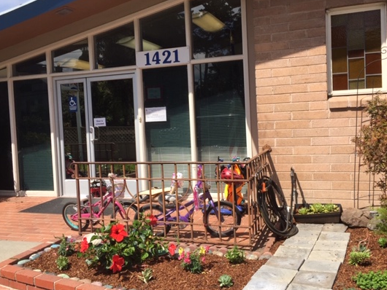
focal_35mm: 35
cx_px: 194
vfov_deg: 40.7
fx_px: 391
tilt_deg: -1.4
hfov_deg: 52.6
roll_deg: +2.4
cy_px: 138
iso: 32
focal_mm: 4.15
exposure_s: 1/2083
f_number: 2.2
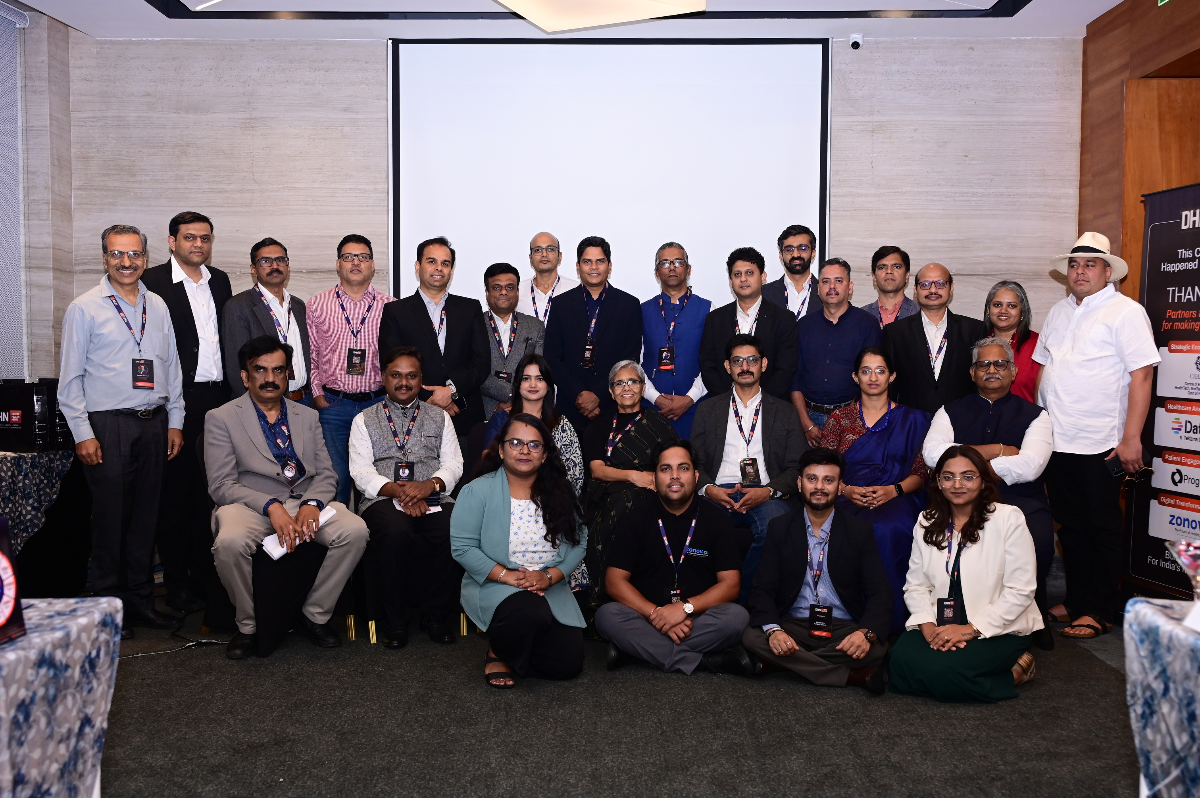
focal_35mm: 34
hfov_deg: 55.1
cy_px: 399
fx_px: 1149
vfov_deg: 38.3
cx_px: 600
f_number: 4.5
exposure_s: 1/125
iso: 1250
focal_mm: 34.5
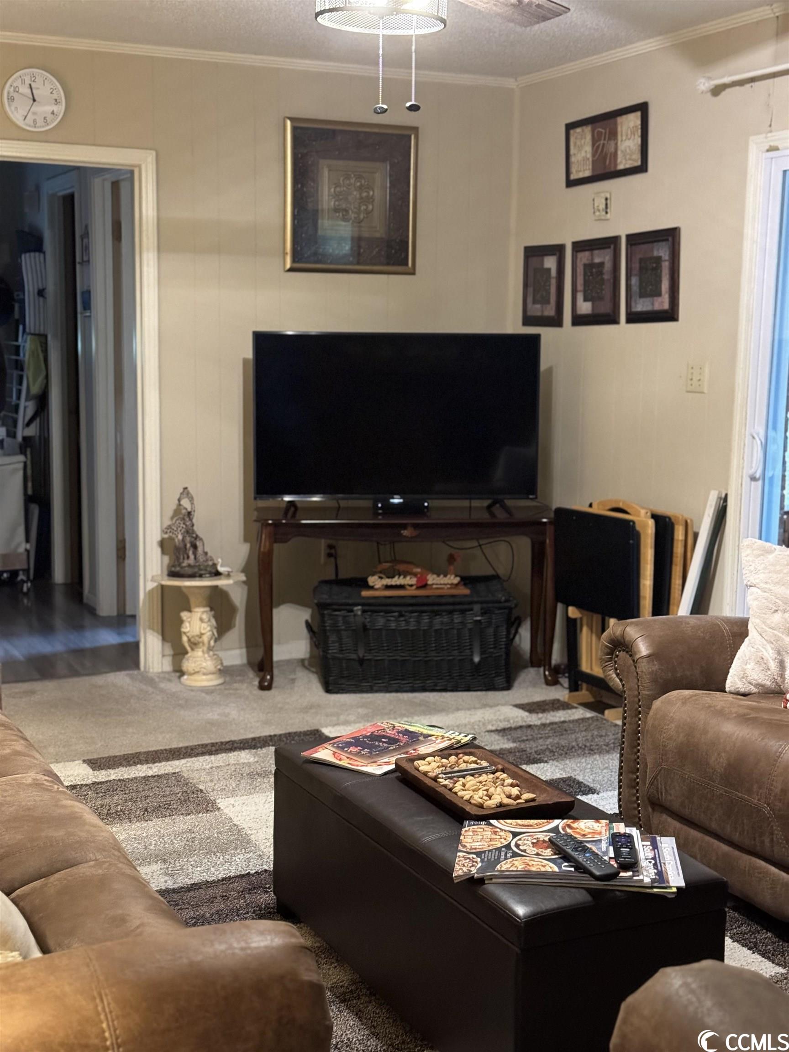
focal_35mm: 48
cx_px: 394
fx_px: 1459
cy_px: 526
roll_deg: -0.7
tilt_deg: -8.5
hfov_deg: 30.3
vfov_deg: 39.7
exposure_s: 1/30
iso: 640
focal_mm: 6.86
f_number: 1.78
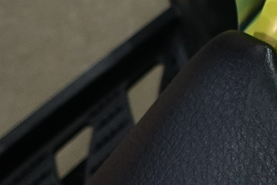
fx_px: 969
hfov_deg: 14.0
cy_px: -316
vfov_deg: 9.3
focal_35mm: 126
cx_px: 539
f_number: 2
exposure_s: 1/80
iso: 320
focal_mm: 7.6
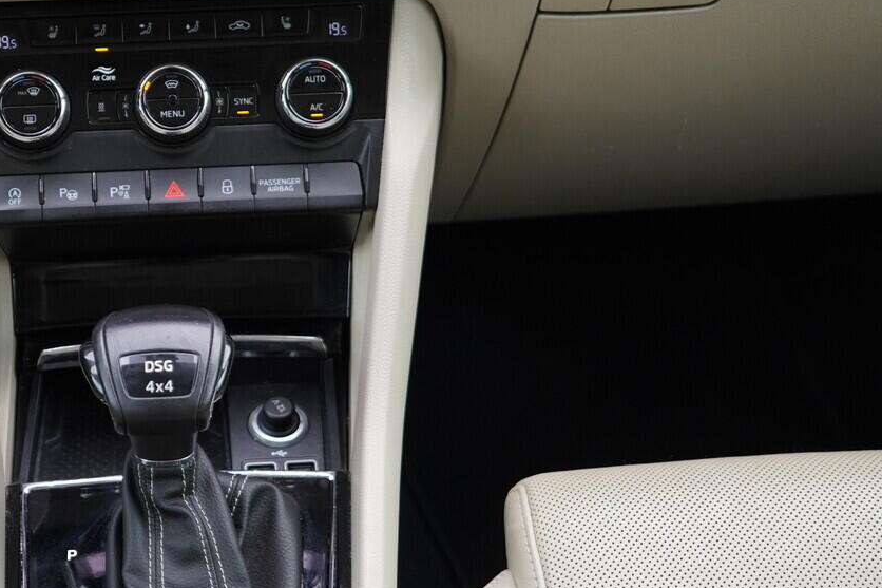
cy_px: 407
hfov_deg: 31.6
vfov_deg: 21.8
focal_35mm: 62
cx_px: 181
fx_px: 1519
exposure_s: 1/40
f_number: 2.8
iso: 250
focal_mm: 24
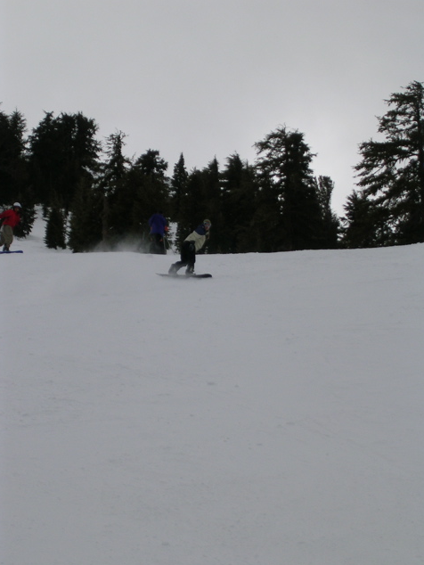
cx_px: 211
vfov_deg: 17.0
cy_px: 284
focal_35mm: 116
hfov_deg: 12.8
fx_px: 1893
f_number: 4.9
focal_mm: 17.4
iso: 50
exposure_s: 1/774
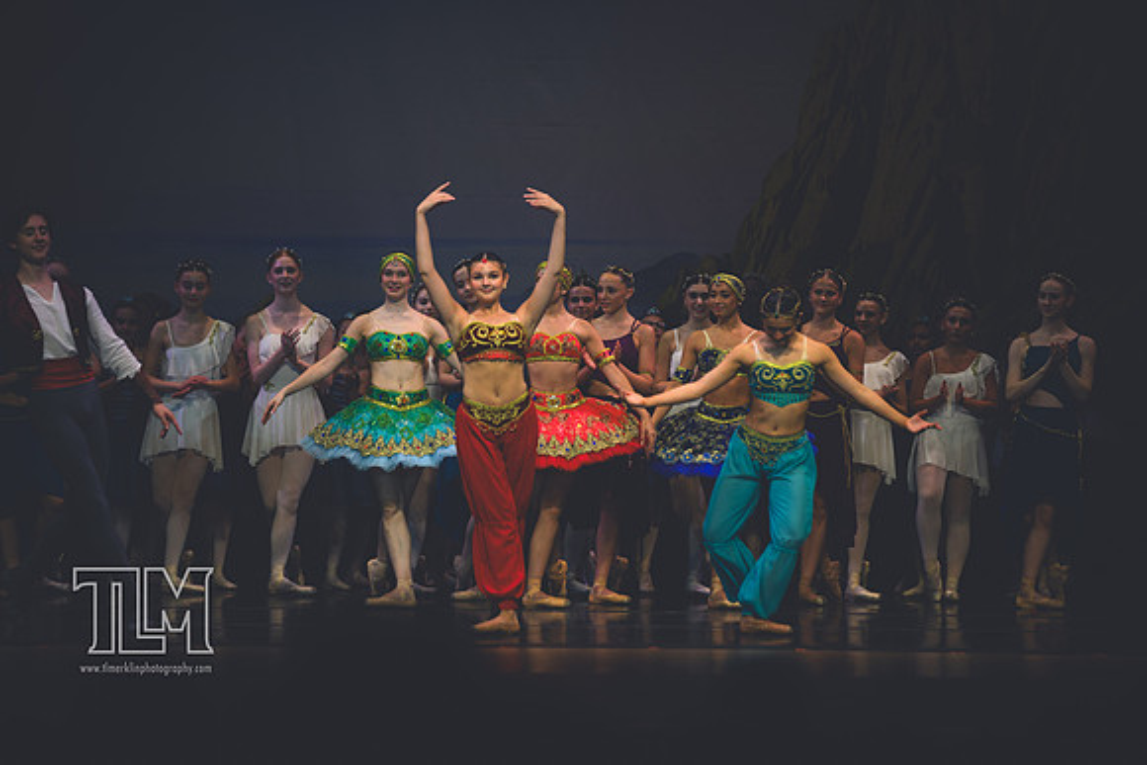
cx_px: 574
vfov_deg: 6.9
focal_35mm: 200
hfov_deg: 10.3
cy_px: 382
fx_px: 6373
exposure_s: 1/500
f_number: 2.8
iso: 450
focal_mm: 200
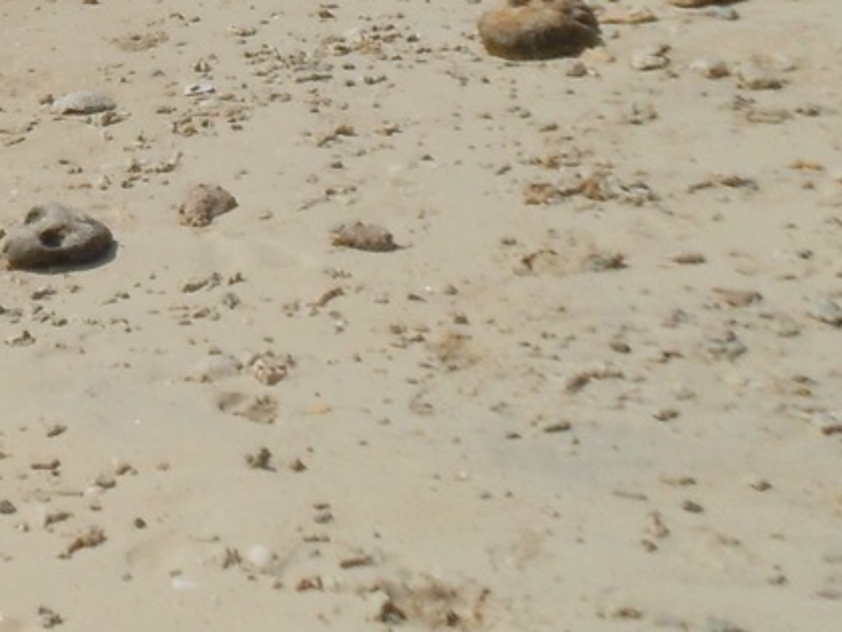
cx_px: -595
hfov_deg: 14.5
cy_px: -550
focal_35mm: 122
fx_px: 2968
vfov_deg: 11.2
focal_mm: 4.5
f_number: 10.2
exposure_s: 1/320
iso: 80
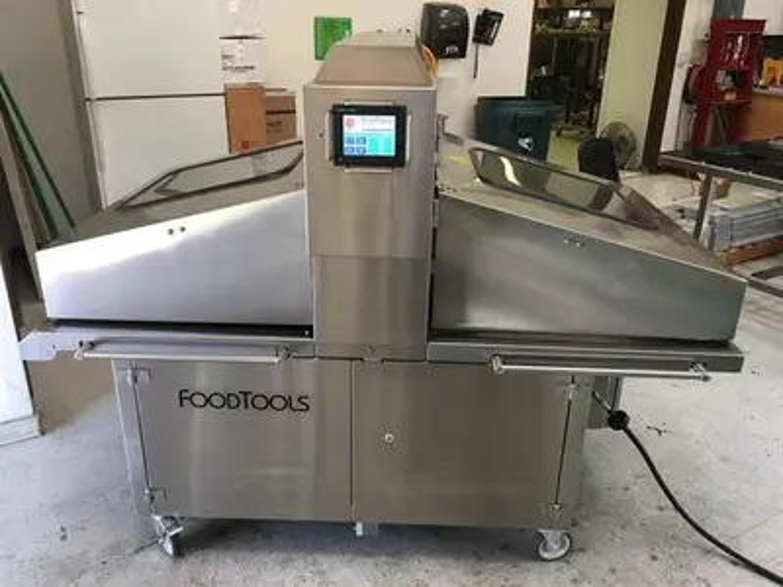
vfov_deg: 48.2
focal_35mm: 29
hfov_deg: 61.7
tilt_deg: -22.0
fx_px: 656
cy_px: 294
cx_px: 392
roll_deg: -2.0
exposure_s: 1/30
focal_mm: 4.15
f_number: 2.2
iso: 32
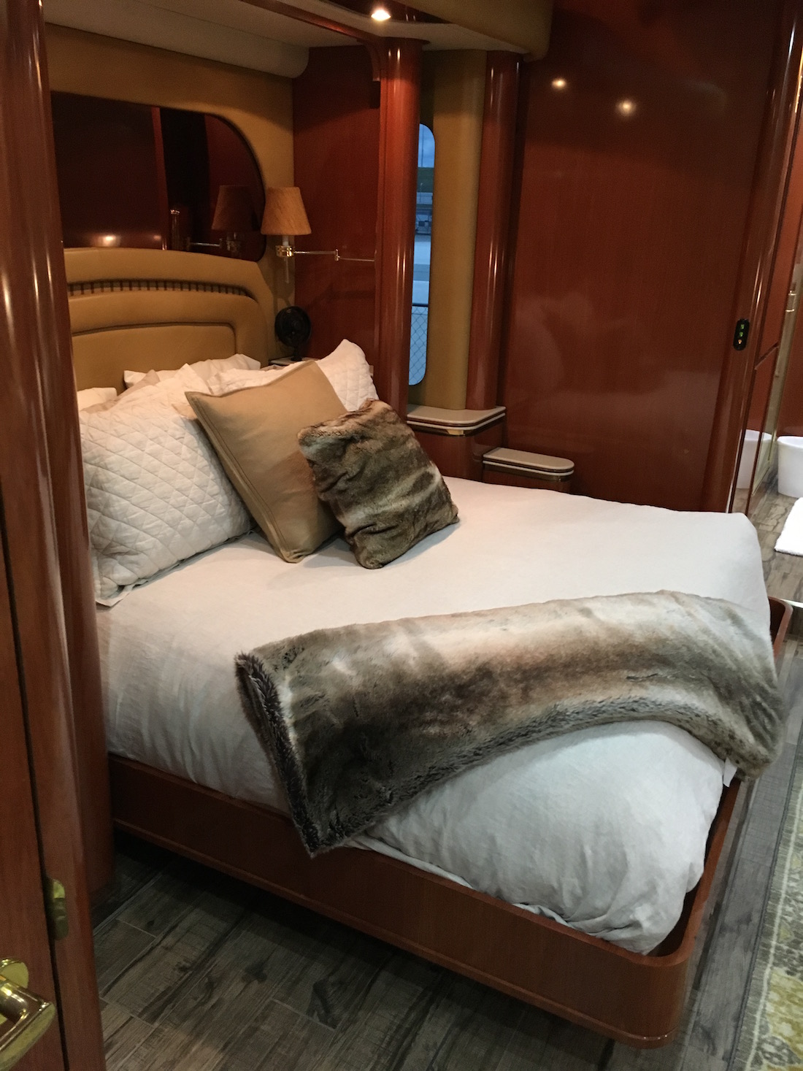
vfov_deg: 61.7
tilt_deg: -18.6
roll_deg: -1.1
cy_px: 536
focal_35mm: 29
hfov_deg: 48.2
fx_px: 897
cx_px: 402
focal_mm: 4.15
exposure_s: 1/17
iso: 200
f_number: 2.2
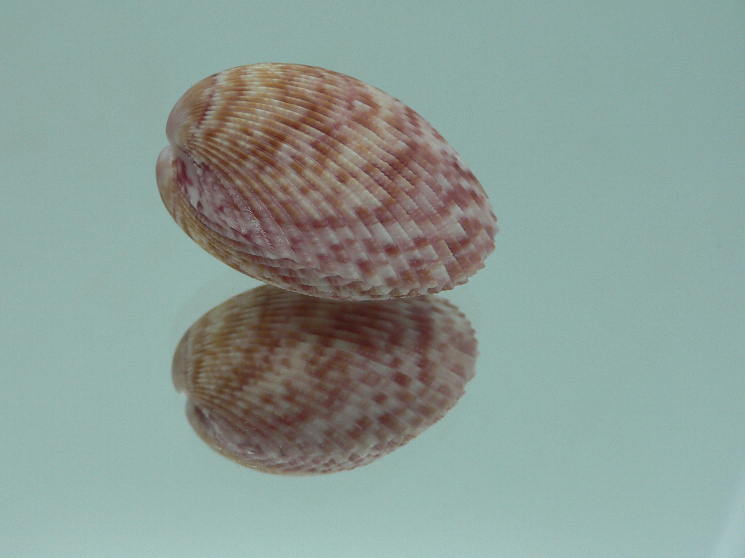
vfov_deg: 34.3
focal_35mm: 42
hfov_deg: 44.7
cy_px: 278
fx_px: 904
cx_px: 320
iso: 80
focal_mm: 4.6
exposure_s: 1/60
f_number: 2.8
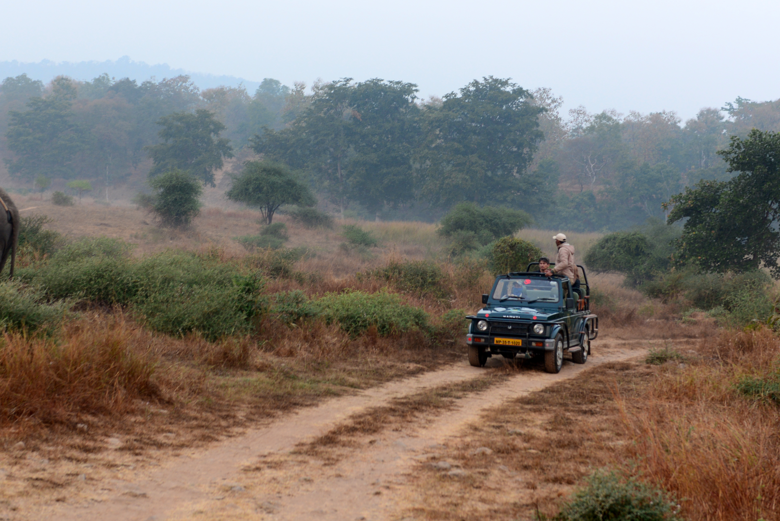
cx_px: 390
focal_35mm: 44
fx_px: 954
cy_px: 260
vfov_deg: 30.5
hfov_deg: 44.5
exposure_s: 1/80
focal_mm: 44
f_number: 3.2
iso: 400
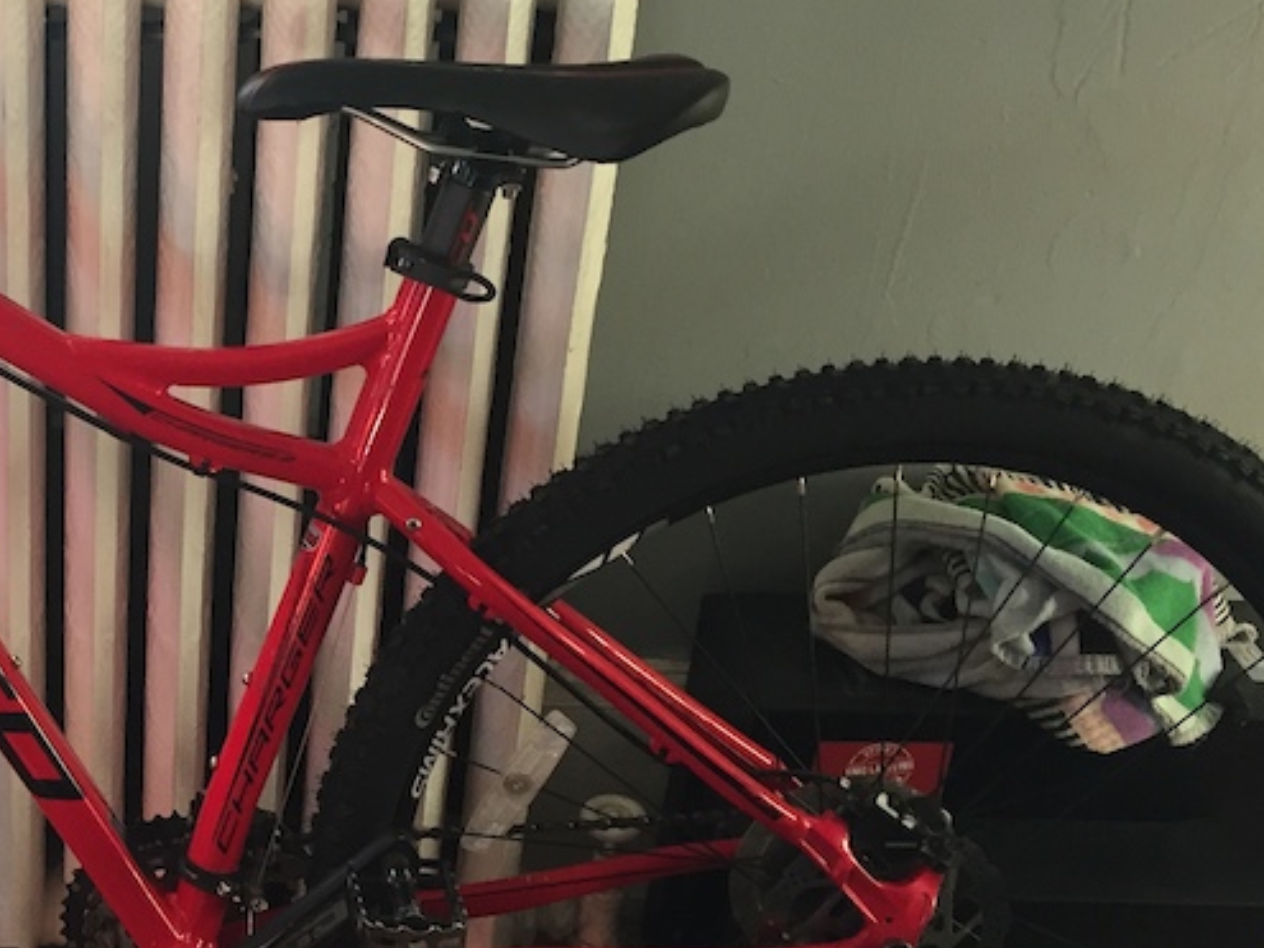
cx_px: 18
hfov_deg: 30.1
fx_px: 2190
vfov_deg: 24.3
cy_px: 616
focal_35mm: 60
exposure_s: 1/30
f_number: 2.2
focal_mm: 4.15
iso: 80
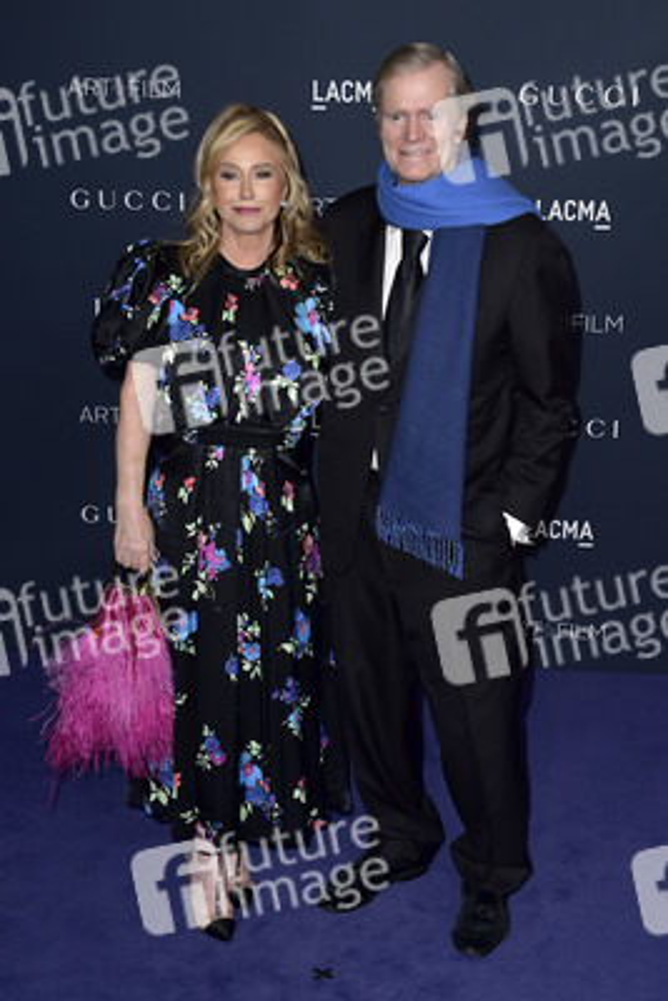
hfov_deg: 31.9
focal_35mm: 42
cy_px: 500
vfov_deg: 46.4
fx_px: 1168
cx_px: 334
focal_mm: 42
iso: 500
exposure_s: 1/250
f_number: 6.3
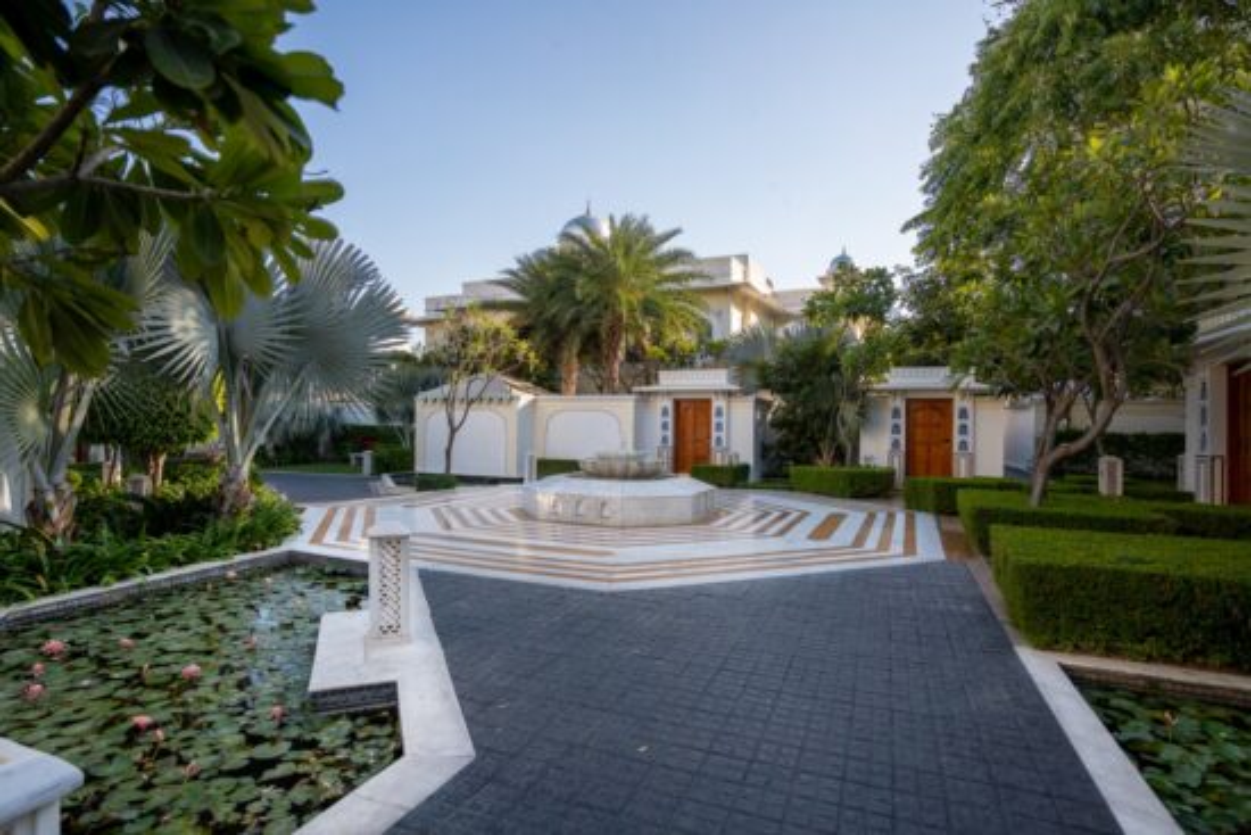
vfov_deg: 67.4
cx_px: 626
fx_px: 626
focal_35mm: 18
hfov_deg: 90.0
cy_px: 418
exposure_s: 1/125
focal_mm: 18
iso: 100
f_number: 11
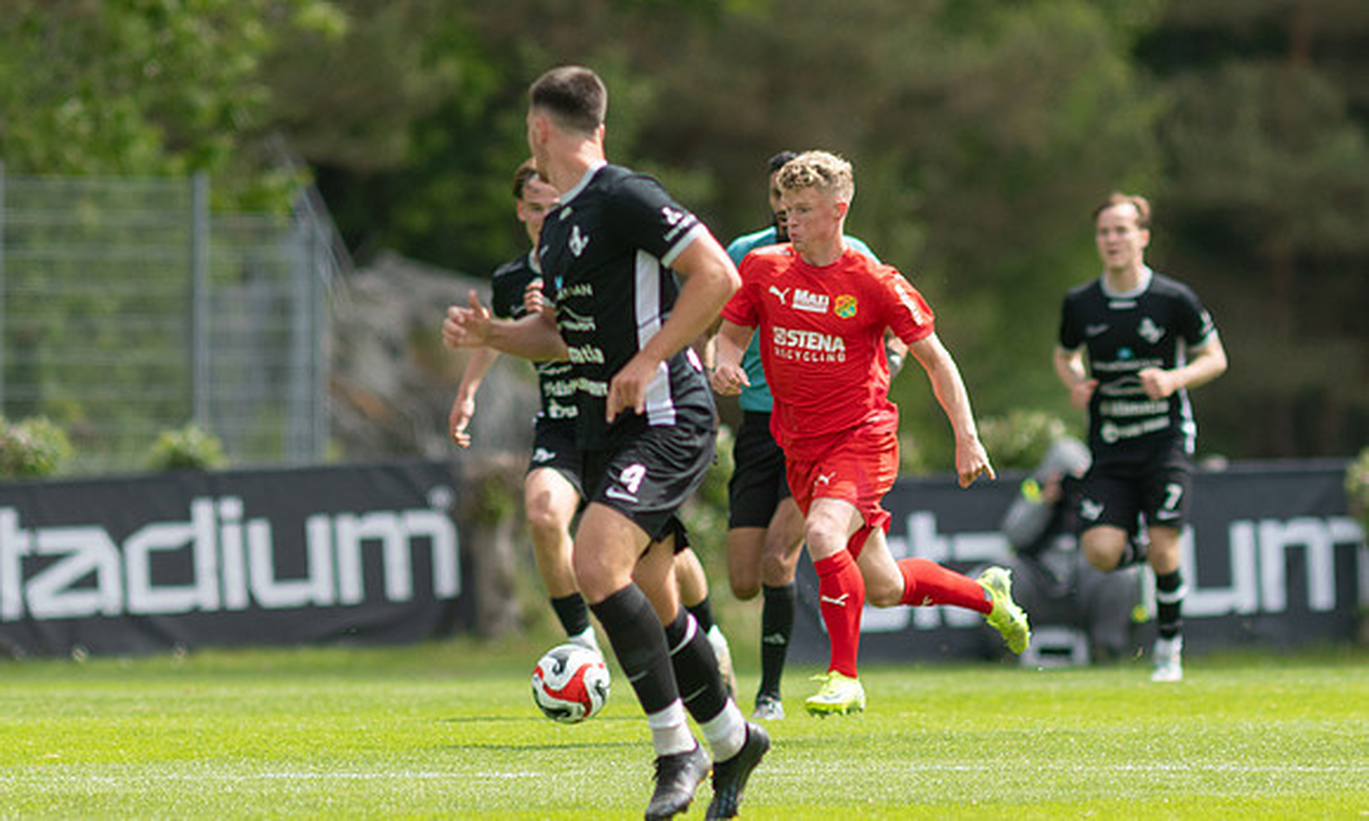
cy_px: 570
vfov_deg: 1.7
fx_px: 28492
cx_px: 855
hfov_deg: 2.8
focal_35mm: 772
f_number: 3.2
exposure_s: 1/2500
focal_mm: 300
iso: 160
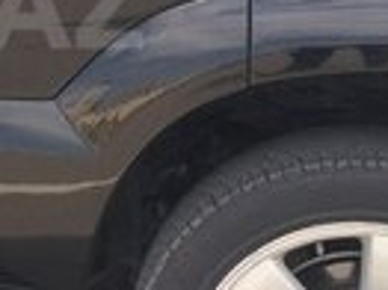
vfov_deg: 10.1
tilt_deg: -13.5
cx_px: -160
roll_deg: +0.6
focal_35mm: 146
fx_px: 1635
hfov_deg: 12.9
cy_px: 4
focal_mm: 4.15
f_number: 2.2
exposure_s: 1/547
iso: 32
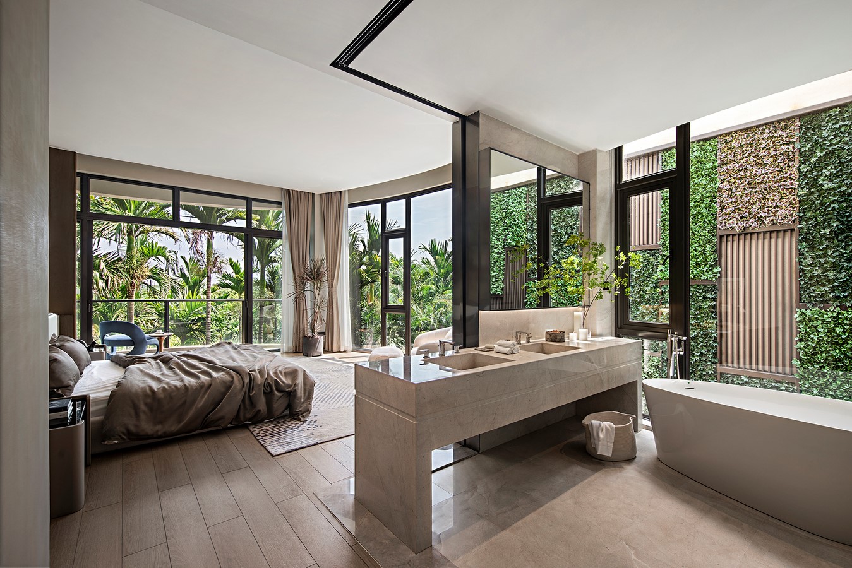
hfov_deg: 96.7
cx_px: 426
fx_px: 379
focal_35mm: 16
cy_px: 284
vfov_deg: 73.8
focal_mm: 16
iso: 100
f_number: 10
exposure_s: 1/8
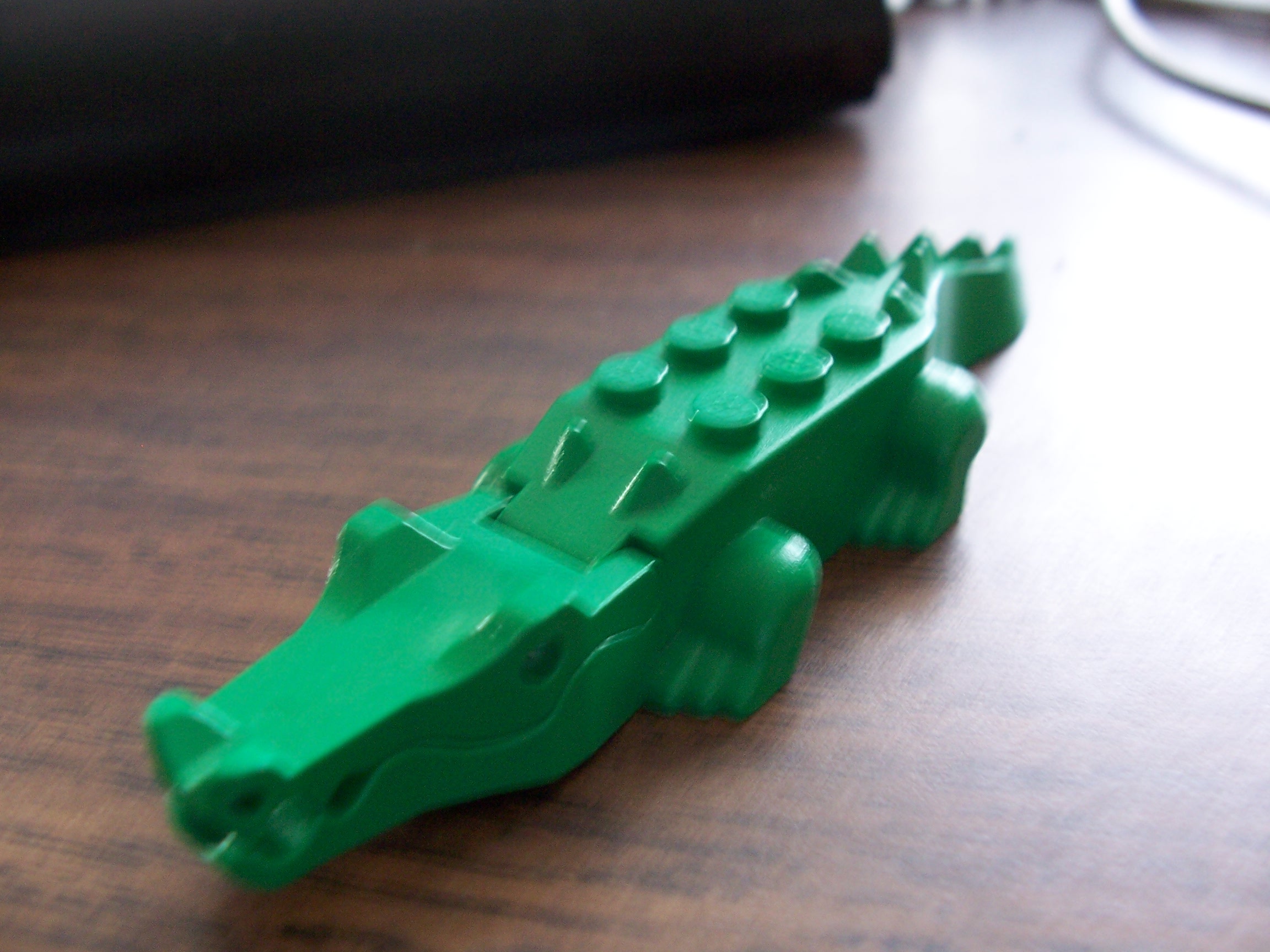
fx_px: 1284
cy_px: 476
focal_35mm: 35
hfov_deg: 52.6
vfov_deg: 40.7
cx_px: 635
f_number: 2.8
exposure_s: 1/10
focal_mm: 6
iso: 140
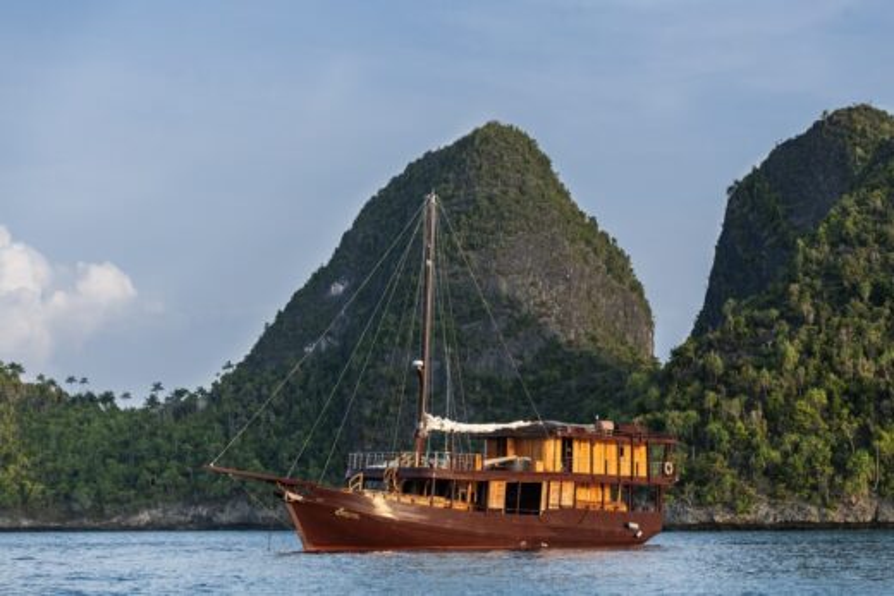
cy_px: 298
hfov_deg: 23.9
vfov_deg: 16.1
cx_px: 447
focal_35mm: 85
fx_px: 2111
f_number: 5.6
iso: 800
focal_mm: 85
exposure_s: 1/2500
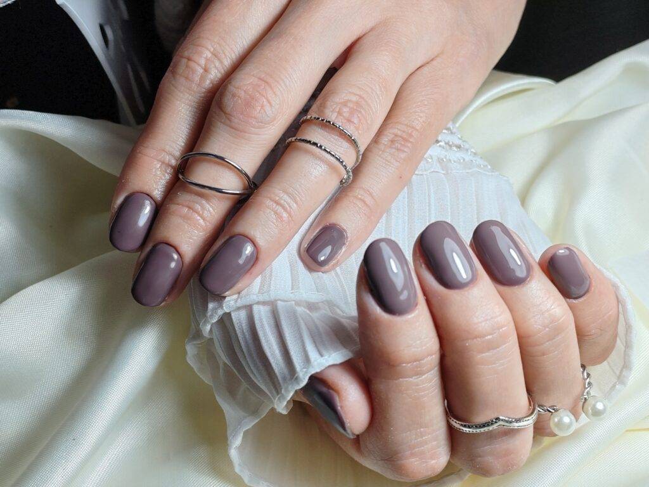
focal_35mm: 55
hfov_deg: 34.9
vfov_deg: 26.6
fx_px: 1031
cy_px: 244
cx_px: 324
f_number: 1.9
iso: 50
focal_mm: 6.12
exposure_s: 1/160
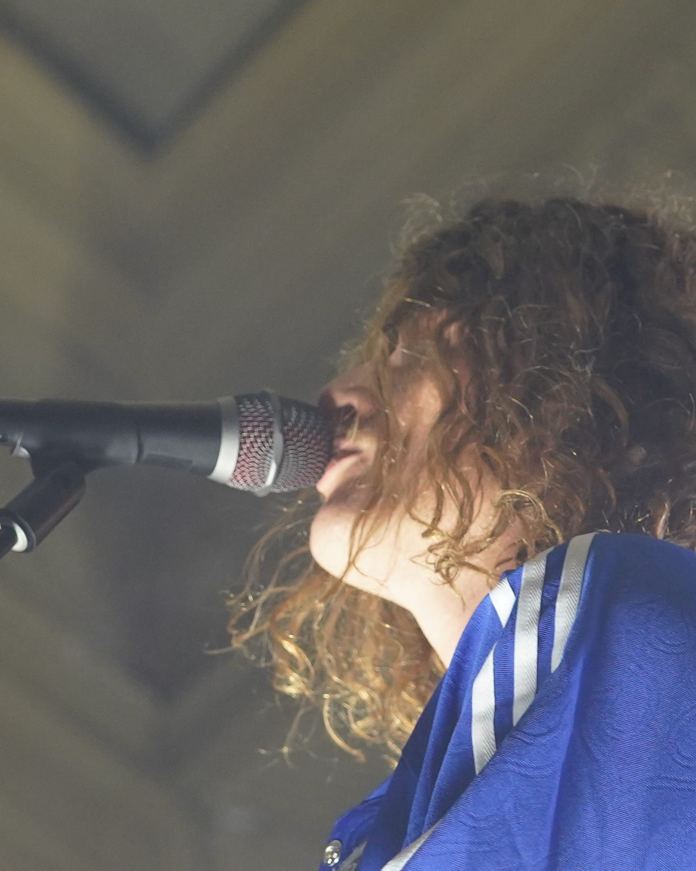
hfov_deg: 6.6
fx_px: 6001
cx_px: 60
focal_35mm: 233
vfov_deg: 8.3
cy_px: 740
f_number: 4
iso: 1250
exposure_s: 1/160
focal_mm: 70
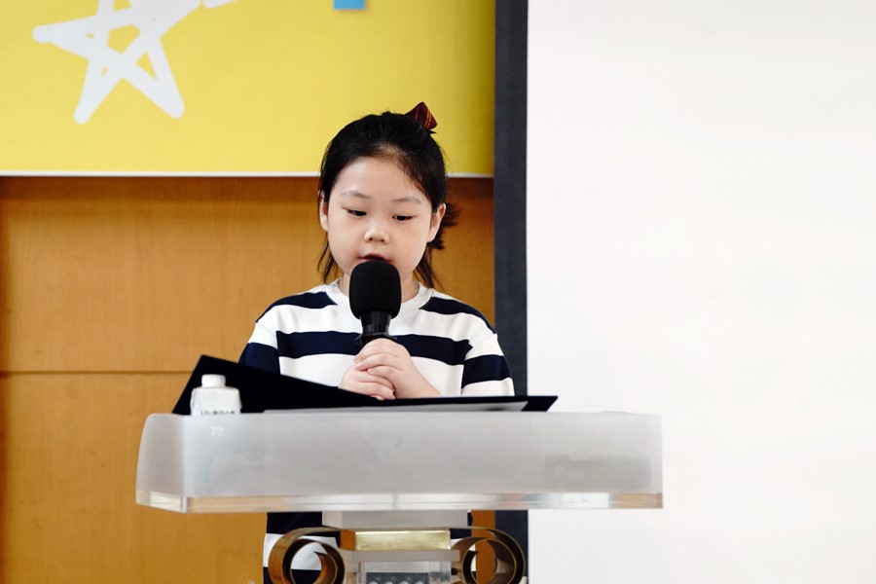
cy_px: 292
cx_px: 438
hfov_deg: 10.3
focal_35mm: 200
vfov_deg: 6.9
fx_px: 4866
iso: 2000
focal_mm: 200
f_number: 4.5
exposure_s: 1/160
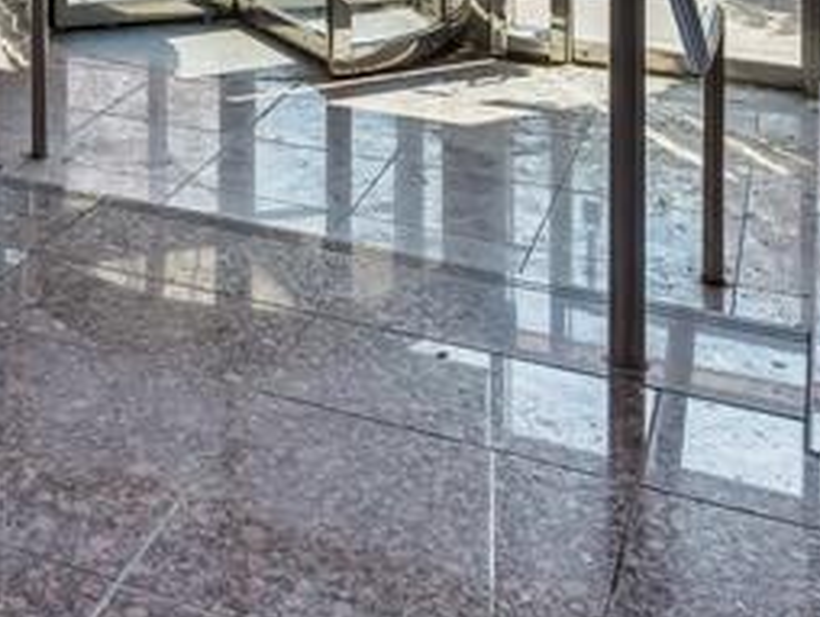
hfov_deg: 29.1
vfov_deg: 19.8
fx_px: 1470
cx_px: -6
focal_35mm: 62
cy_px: -362
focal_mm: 16
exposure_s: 1/125
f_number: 8
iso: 400
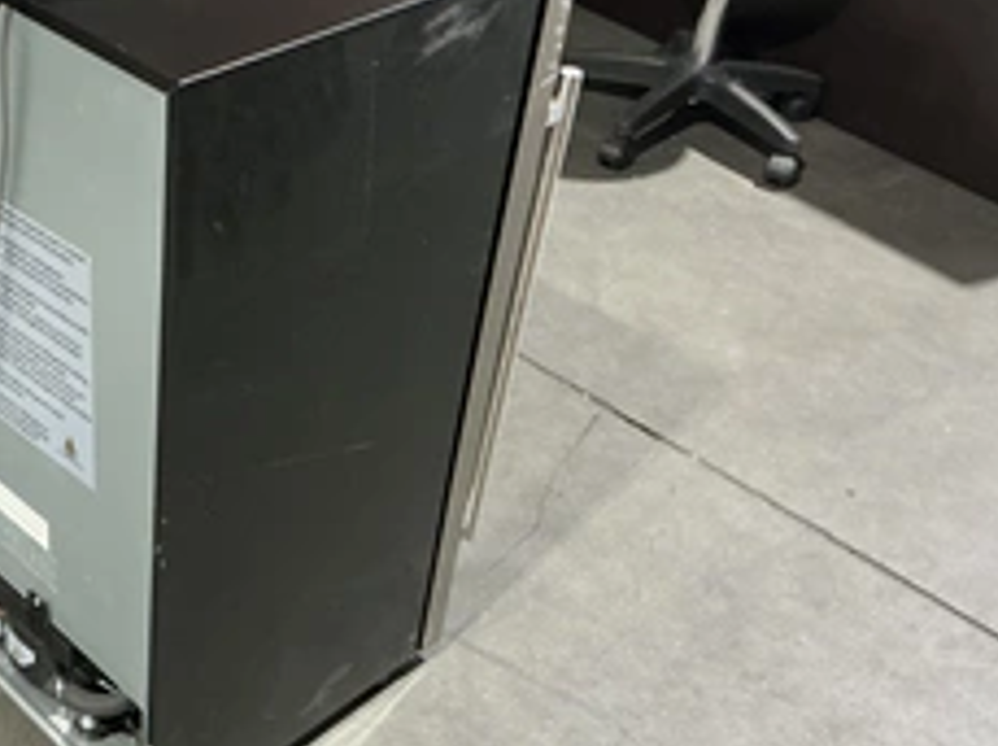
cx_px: 170
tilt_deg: -35.3
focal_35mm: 49
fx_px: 1410
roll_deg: -2.4
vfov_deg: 29.6
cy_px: 358
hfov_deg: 37.3
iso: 320
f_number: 1.8
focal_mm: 3
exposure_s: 1/45
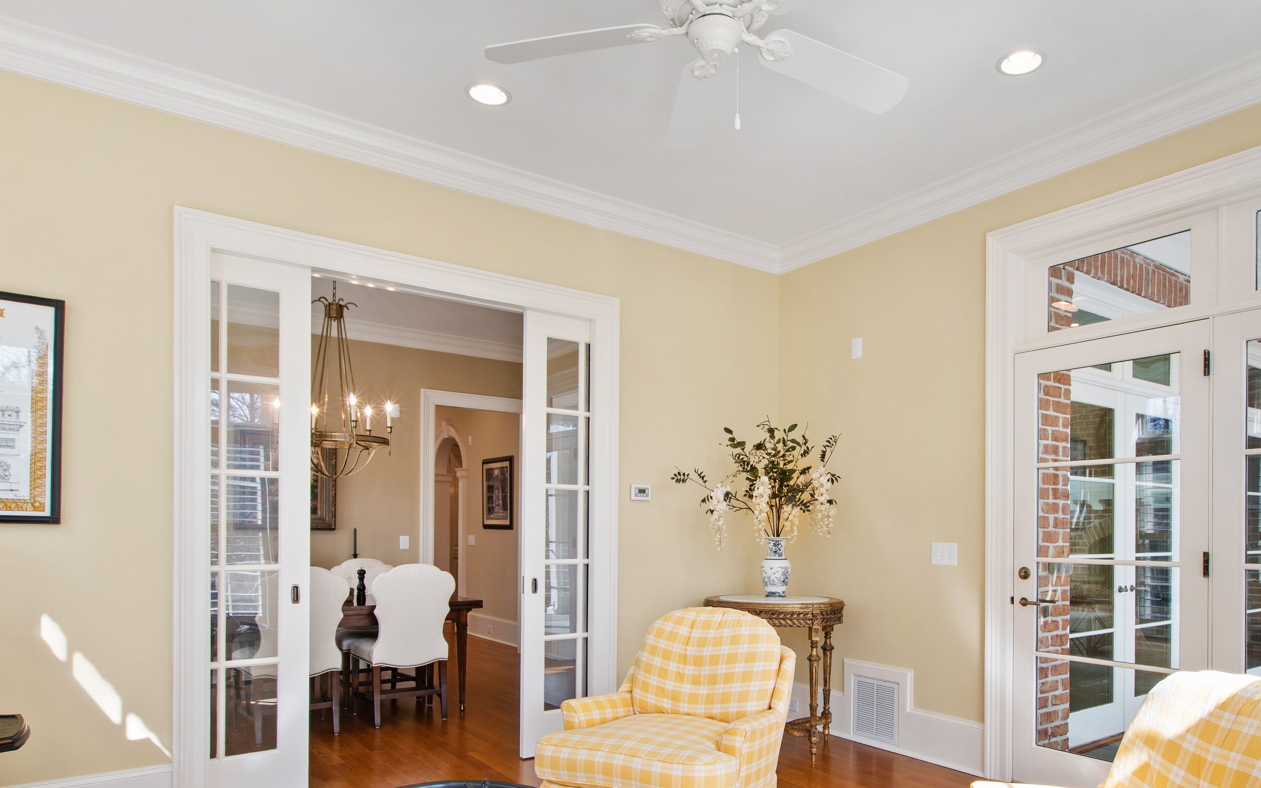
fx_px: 790
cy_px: 521
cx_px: 759
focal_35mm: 23
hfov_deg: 76.3
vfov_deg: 52.1
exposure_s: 1/5
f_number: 8
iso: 100
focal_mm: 10
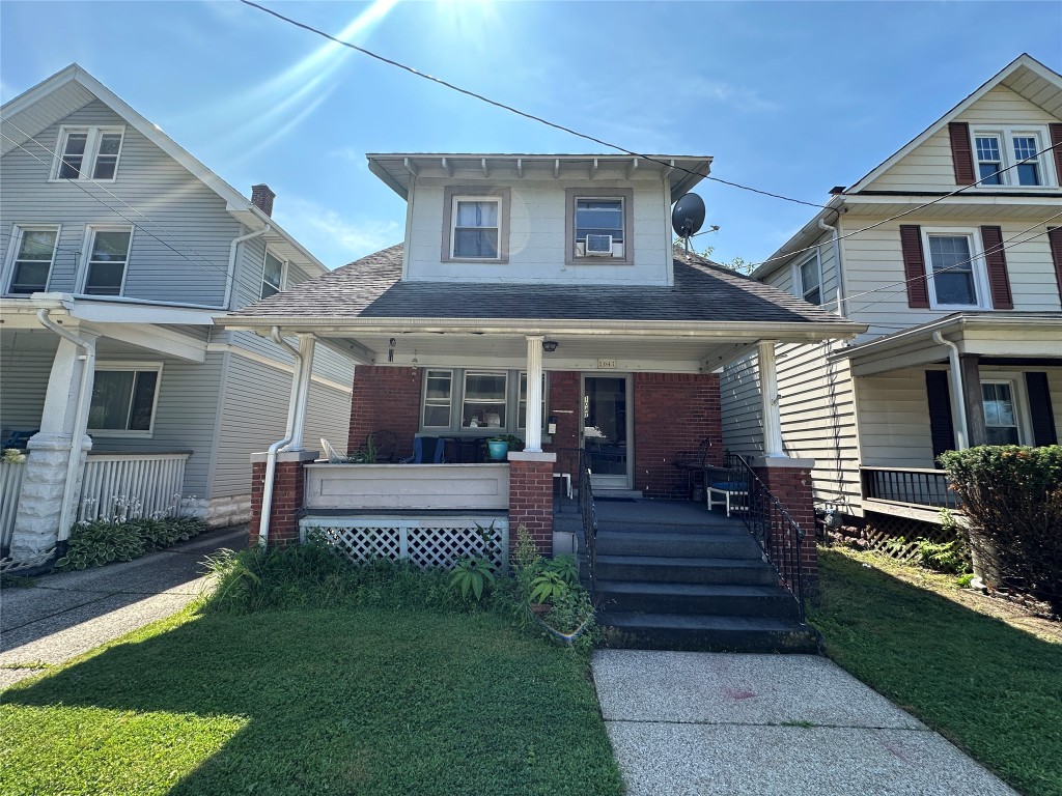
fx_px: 430
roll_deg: -2.1
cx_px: 531
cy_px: 398
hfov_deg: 102.1
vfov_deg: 85.7
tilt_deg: +8.2
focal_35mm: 14
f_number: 2.2
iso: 40
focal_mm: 2.22
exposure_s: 1/515
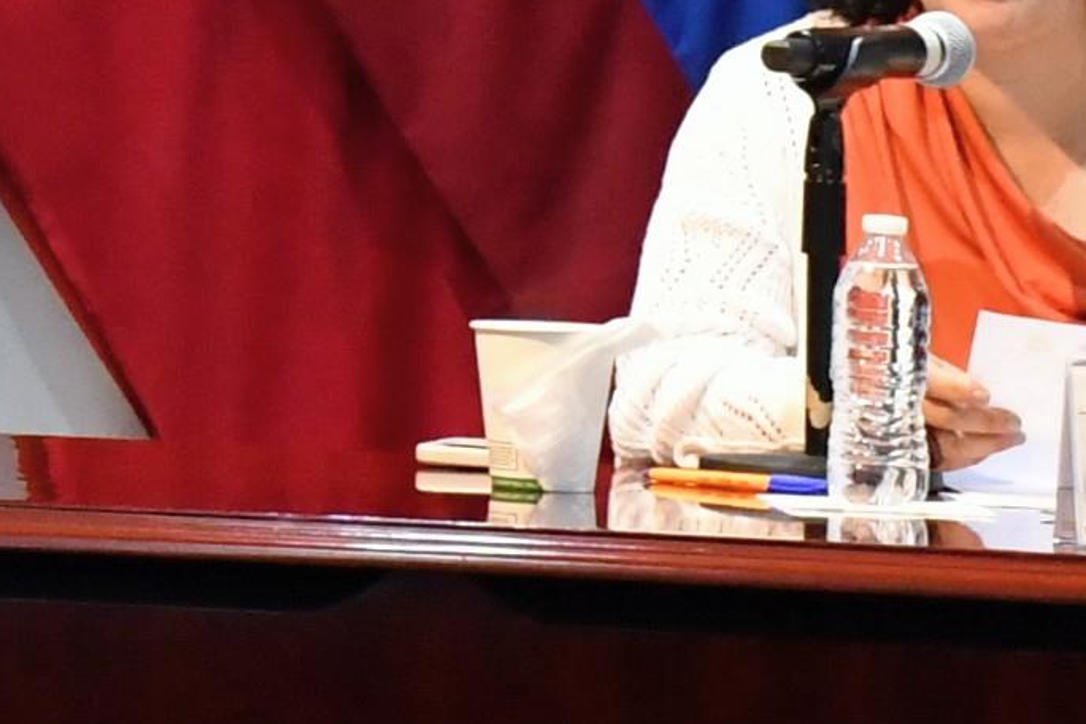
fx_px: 8838
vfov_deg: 4.6
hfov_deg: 6.7
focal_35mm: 293
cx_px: -1323
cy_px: -676
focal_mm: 32
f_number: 8
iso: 3200
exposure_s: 1/50
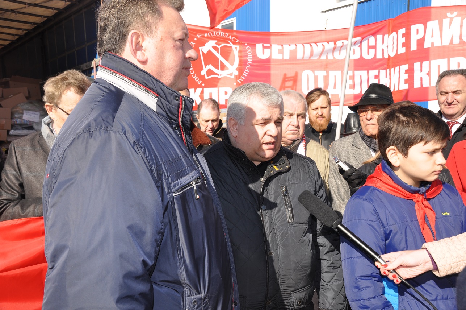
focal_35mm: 33
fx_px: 427
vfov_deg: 39.9
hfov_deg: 57.3
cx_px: 233
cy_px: 155
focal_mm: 22
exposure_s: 1/200
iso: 200
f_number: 10
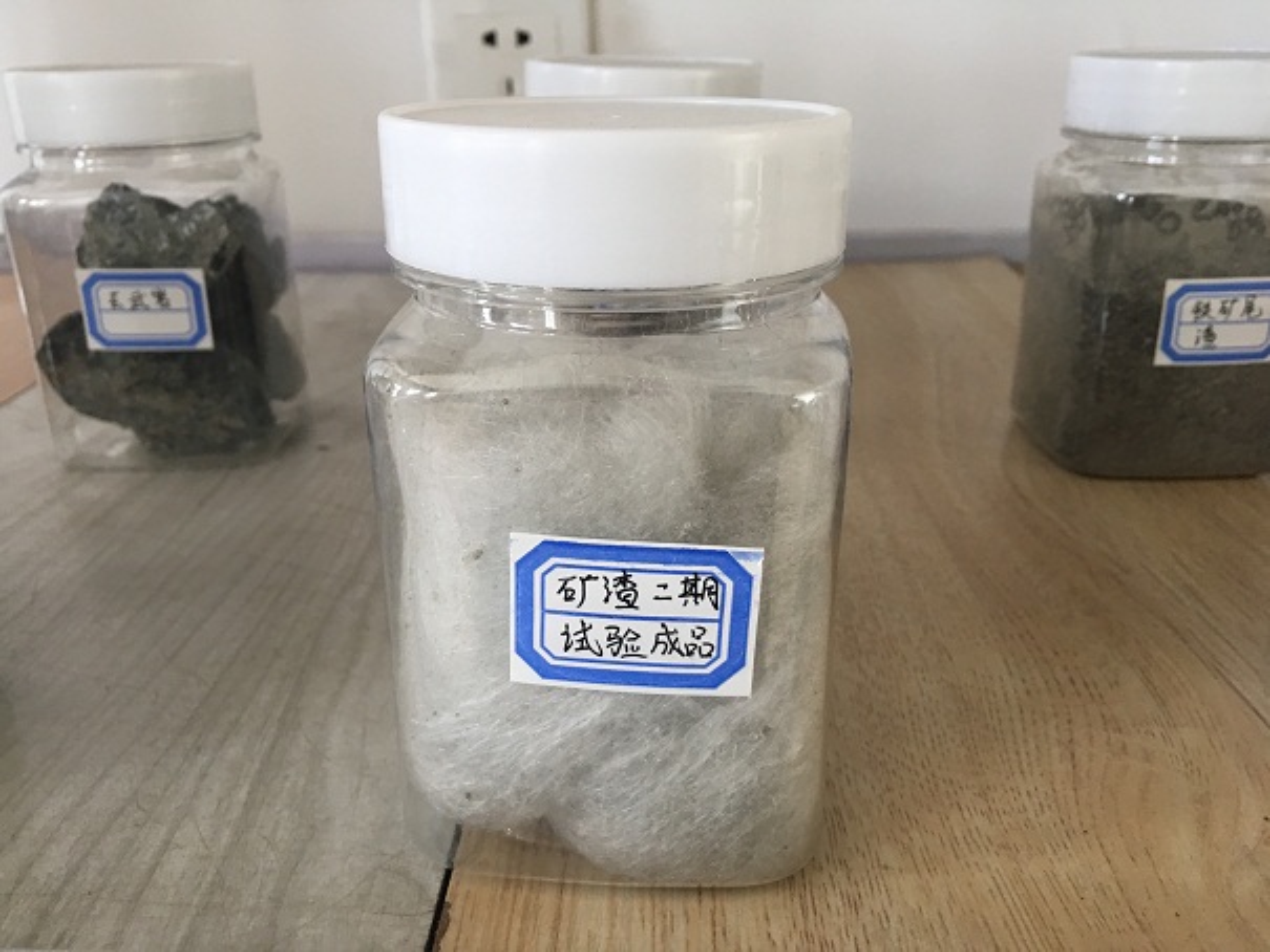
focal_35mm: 29
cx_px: 635
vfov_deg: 48.2
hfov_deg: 61.6
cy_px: 476
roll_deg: -0.3
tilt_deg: -21.7
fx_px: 1064
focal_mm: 4.15
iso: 40
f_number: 2.2
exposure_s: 1/17
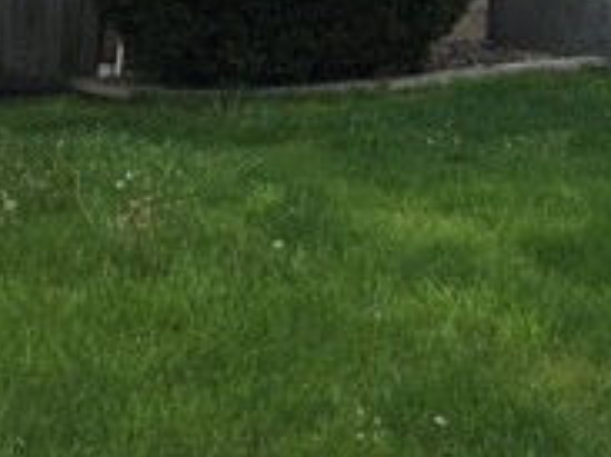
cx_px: 521
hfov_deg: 25.1
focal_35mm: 76
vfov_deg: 17.2
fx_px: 1341
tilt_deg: +6.1
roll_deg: -0.1
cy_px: -257
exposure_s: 1/60
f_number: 2.2
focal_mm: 4.15
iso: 40
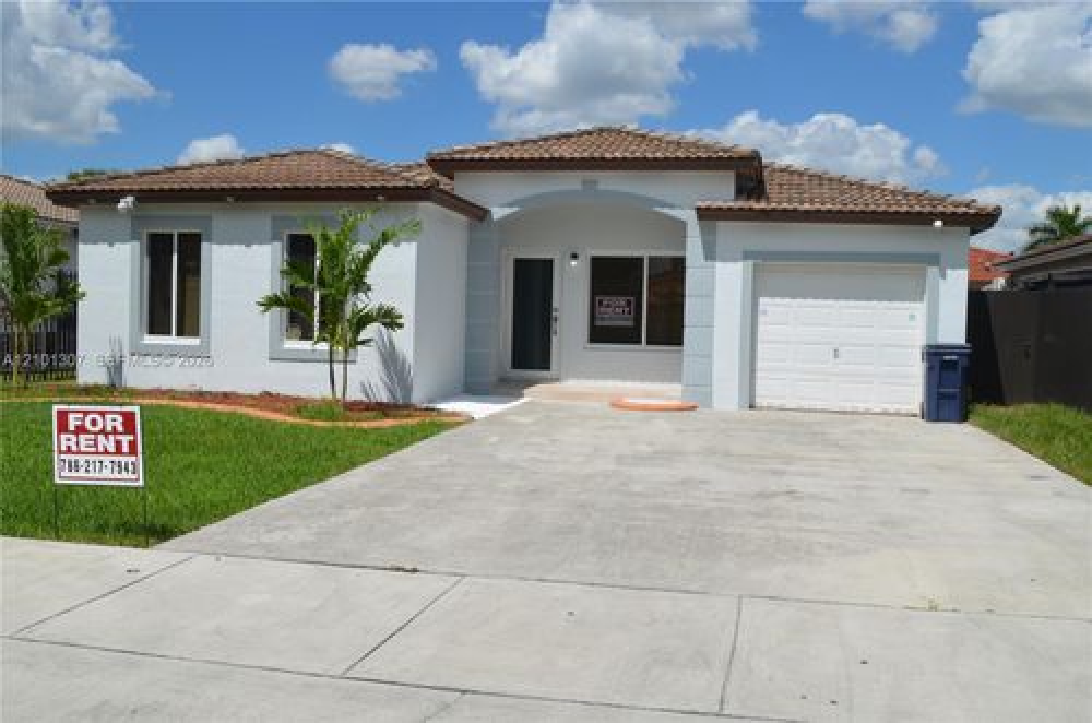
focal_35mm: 33
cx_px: 546
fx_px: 999
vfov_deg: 39.8
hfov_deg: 57.3
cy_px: 362
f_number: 9
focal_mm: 22
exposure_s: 1/320
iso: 100
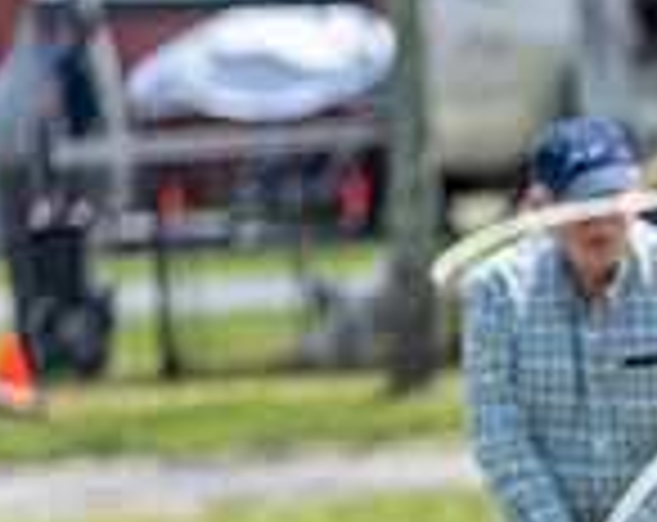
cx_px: 1214
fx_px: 11791
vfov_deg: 2.5
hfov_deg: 3.2
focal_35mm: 608
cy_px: 796
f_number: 3.5
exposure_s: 1/1000
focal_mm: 155
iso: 100
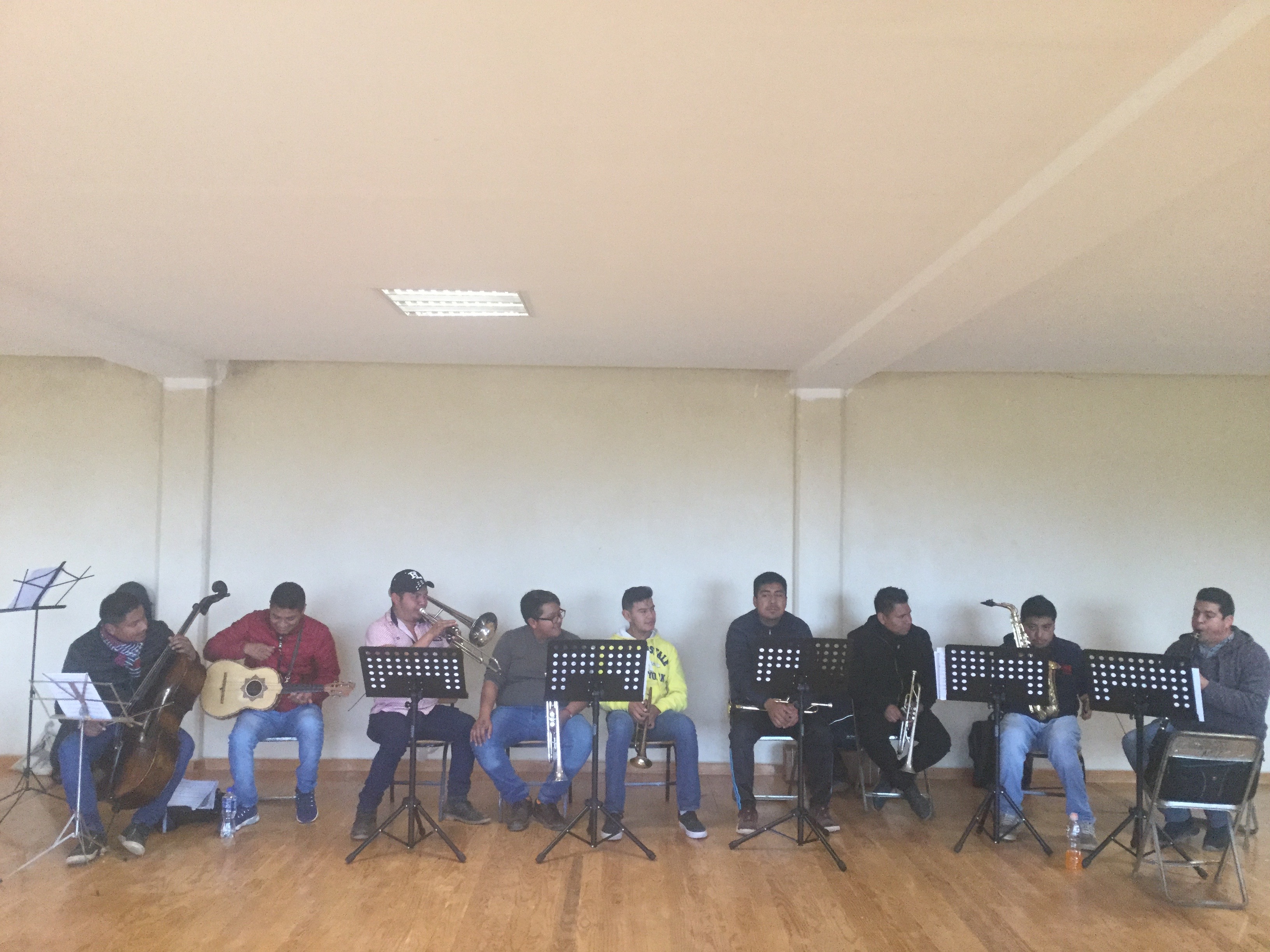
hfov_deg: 58.4
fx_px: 1137
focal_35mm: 31
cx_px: 635
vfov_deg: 45.4
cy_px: 476
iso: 125
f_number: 2.4
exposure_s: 1/30
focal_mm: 3.3
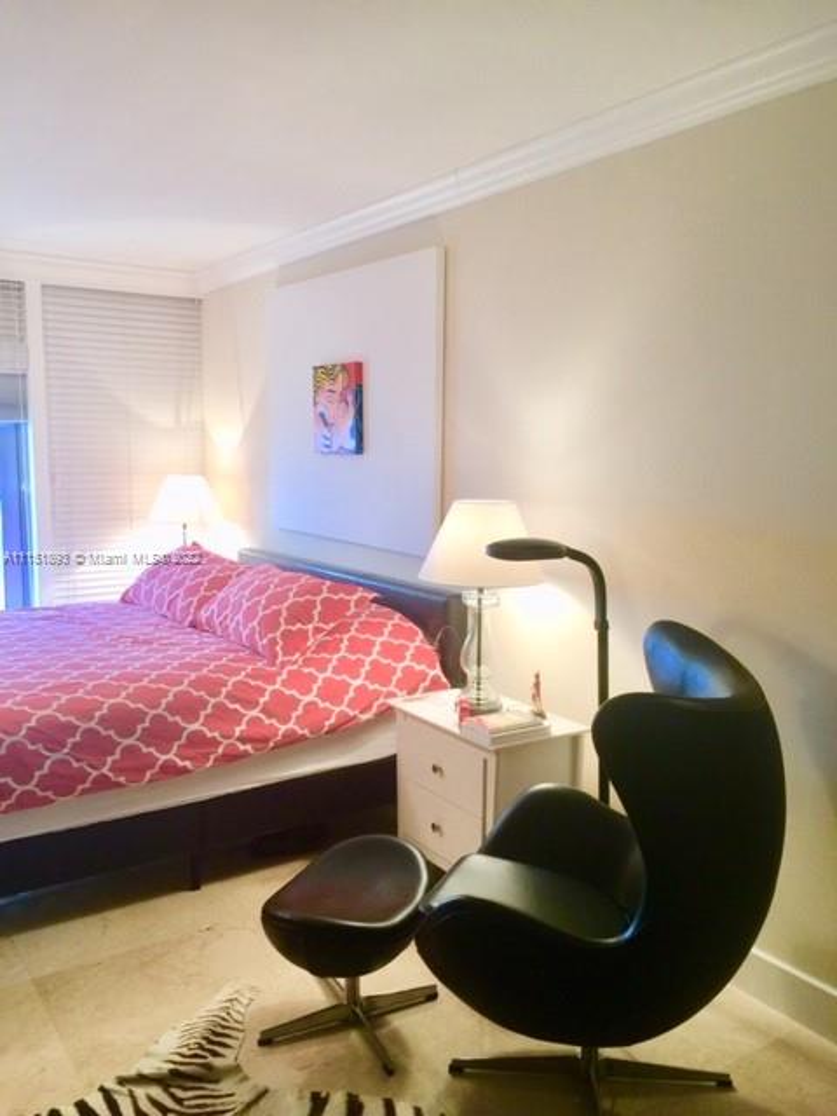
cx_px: 418
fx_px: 935
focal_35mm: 29
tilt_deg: -4.6
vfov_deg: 61.7
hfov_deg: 48.2
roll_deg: -0.6
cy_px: 558
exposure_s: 1/30
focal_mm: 4.15
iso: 32
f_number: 2.2
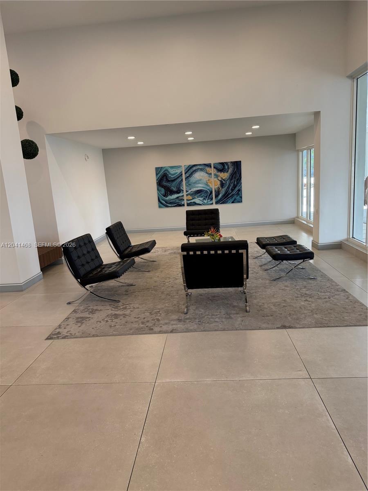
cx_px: 184
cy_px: 246
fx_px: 340
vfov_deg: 71.6
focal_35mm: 24
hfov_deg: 56.8
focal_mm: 6.76
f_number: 1.78
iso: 160
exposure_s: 1/120
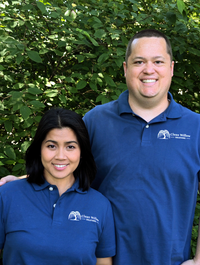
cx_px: 100
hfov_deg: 30.3
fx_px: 369
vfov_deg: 39.6
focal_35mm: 48
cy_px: 132
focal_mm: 6.81
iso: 108
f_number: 1.85
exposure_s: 1/195
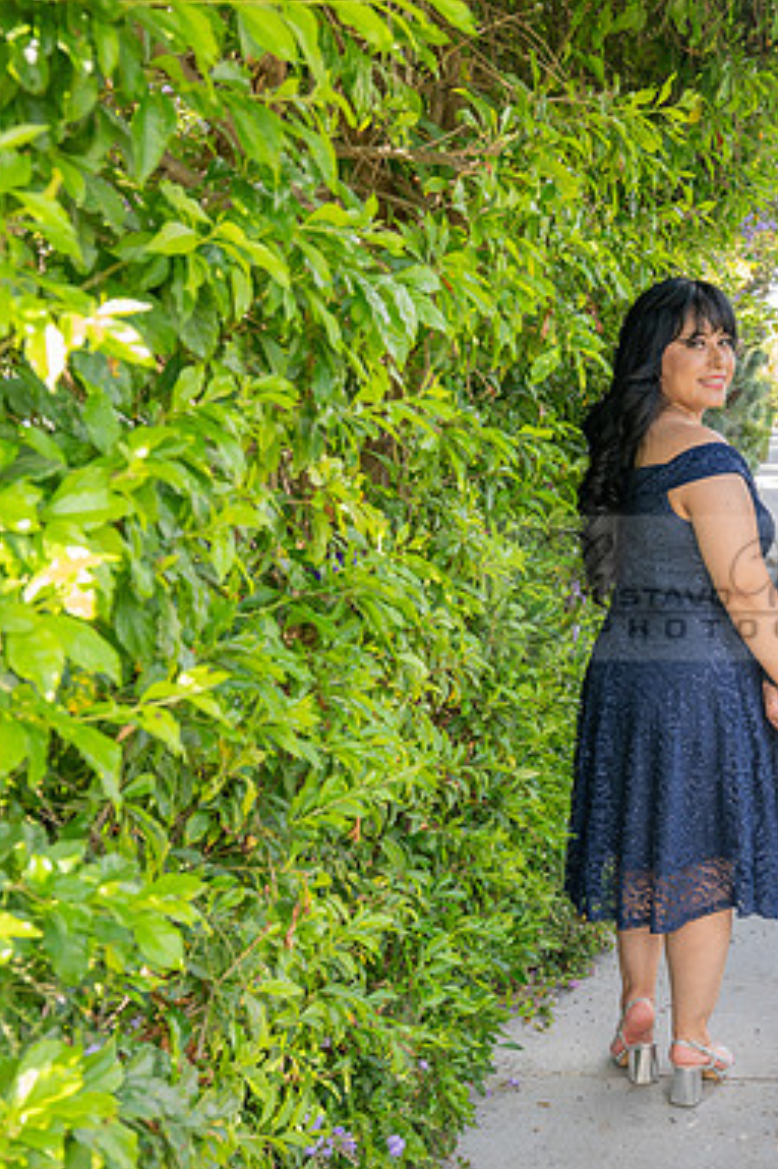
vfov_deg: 41.9
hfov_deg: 27.3
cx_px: 744
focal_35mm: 47
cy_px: 588
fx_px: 1525
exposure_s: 1/125
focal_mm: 31
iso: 320
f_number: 5.6
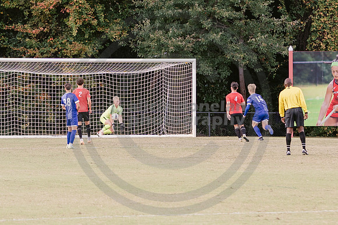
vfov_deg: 4.7
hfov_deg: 7.1
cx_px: 130
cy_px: 53
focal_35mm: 292
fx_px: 2741
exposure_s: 1/125
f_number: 3.2
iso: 640
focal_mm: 90
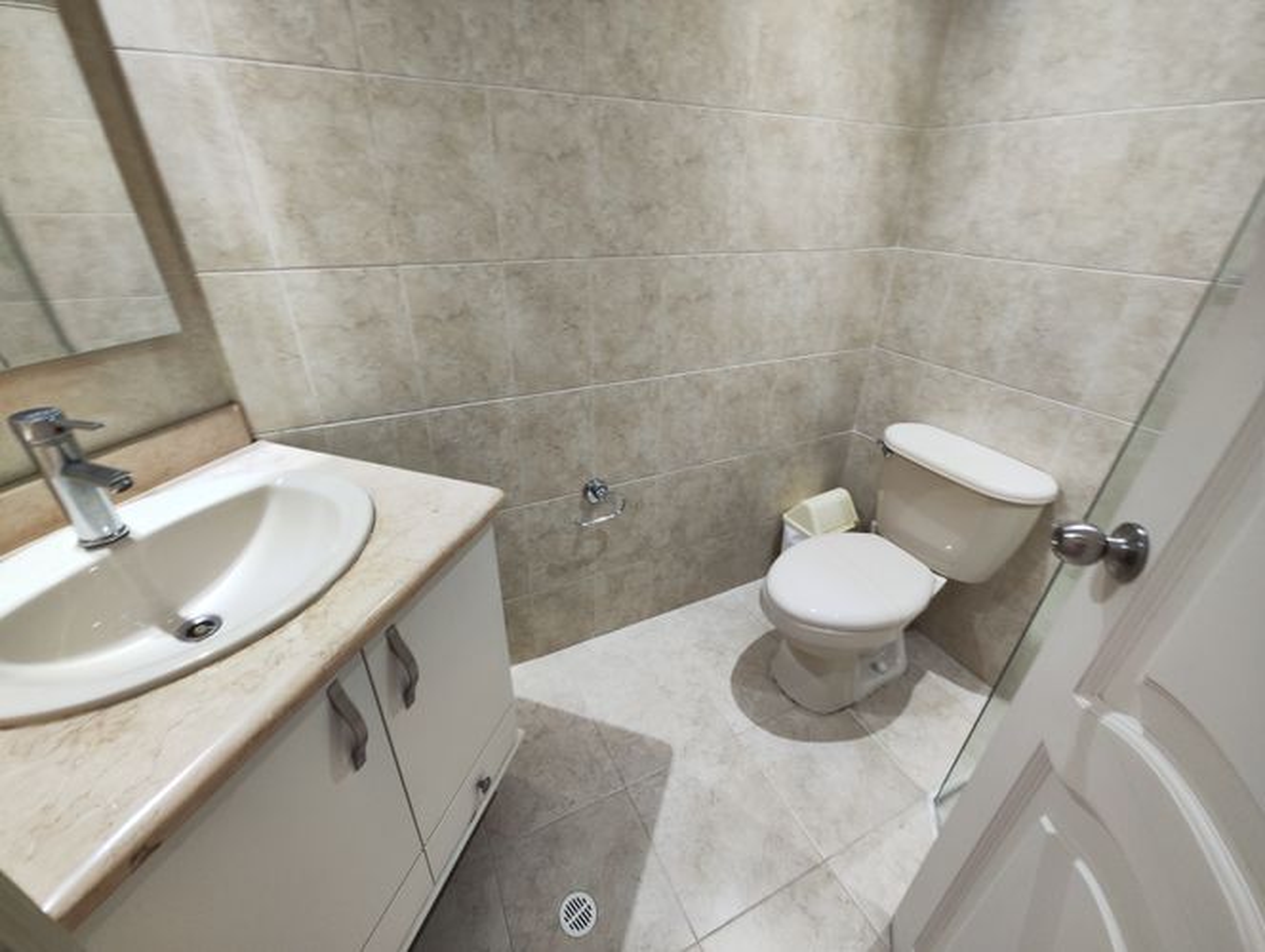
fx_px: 512
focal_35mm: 14
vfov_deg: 85.8
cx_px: 632
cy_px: 476
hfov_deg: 102.0
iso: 317
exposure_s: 1/30
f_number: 2.2
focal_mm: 2.16
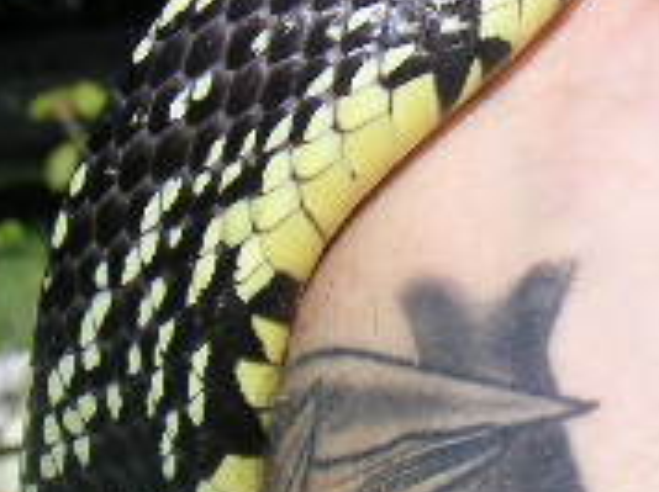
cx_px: 926
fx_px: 2605
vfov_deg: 10.7
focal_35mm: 137
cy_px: -18
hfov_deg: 13.7
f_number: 6.7
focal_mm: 6
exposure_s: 1/180
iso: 50
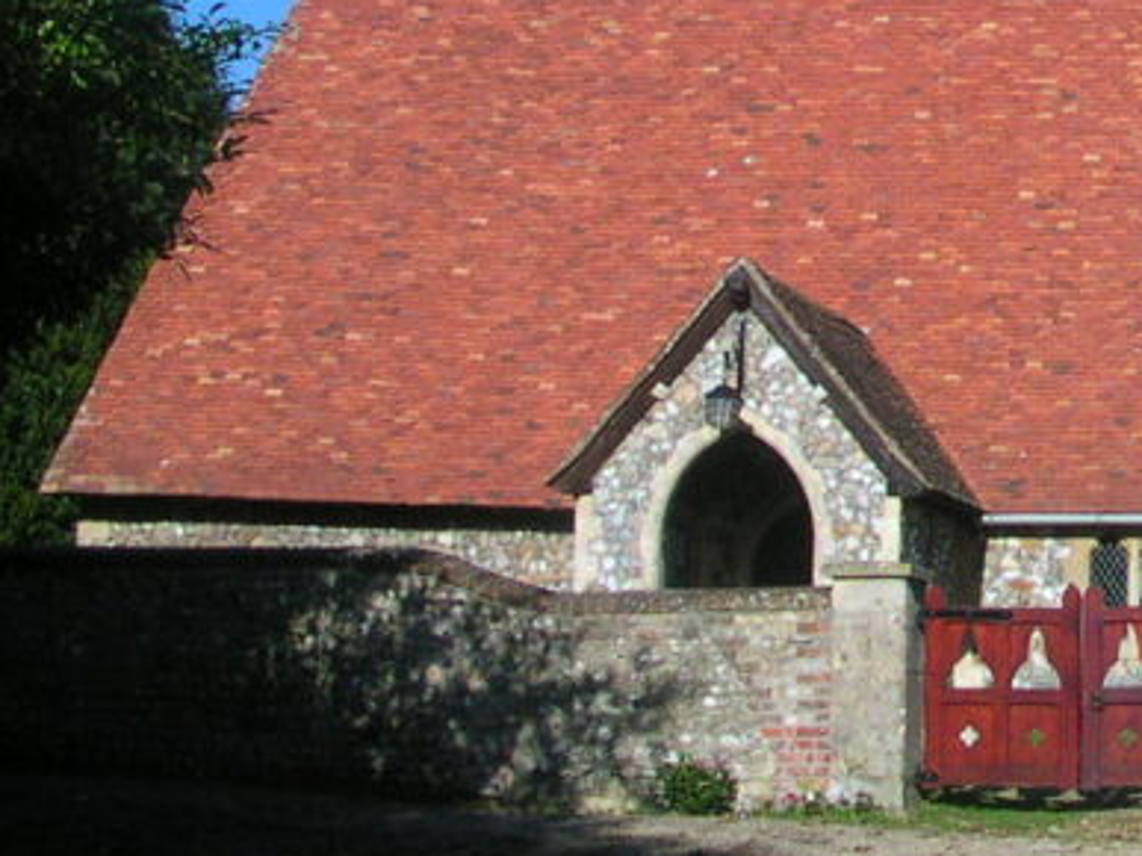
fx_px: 3232
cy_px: 162
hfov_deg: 18.7
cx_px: 1458
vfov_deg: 15.0
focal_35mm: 98
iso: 100
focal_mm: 5.6
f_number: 4.5
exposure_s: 1/551
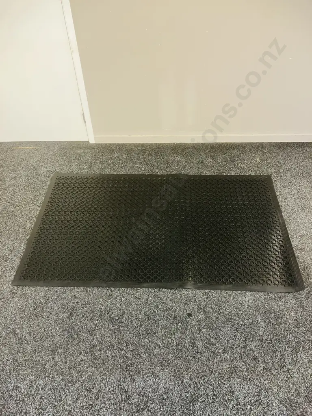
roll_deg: +0.9
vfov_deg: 63.4
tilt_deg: -44.1
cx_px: 156
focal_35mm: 28
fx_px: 336
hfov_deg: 49.7
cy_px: 208
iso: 250
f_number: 1.8
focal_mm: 3.99
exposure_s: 1/33
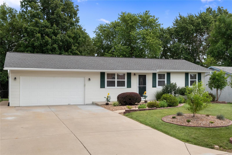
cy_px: 78
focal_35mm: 36
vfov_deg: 36.9
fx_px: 232
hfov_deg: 53.1
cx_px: 116
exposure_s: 1/500
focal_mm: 18
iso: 400
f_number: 8
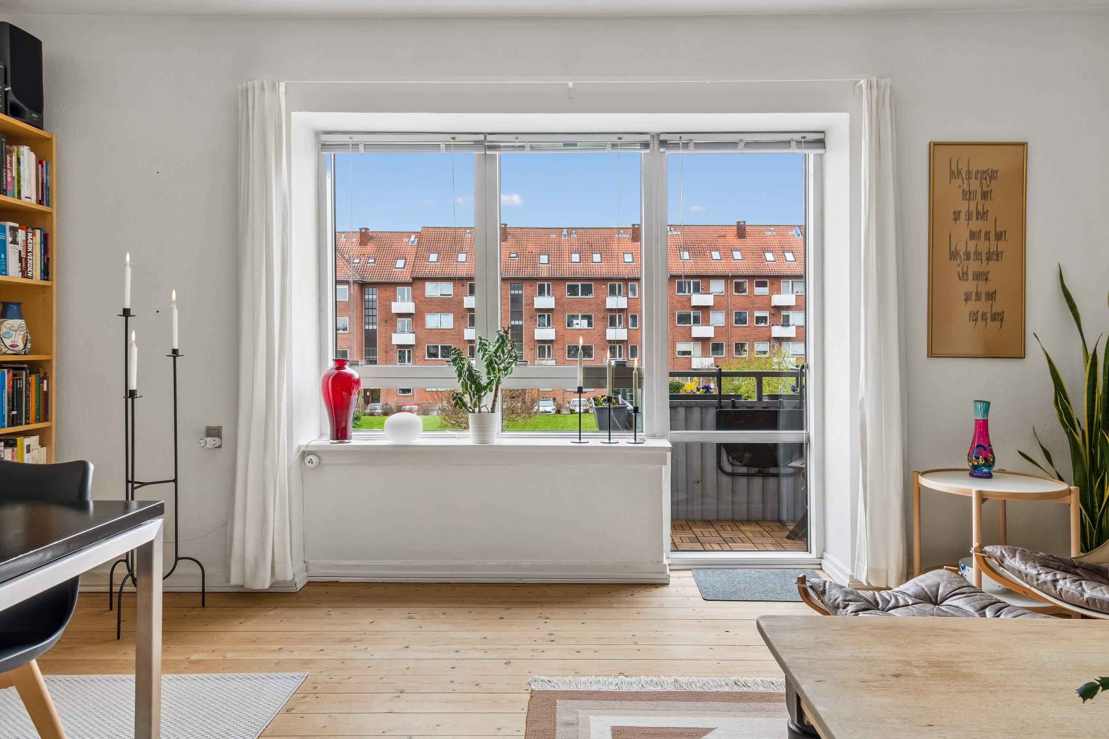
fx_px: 693
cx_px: 554
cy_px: 370
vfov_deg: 56.1
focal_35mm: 22
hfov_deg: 77.3
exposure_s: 1/25
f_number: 8
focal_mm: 15
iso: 400
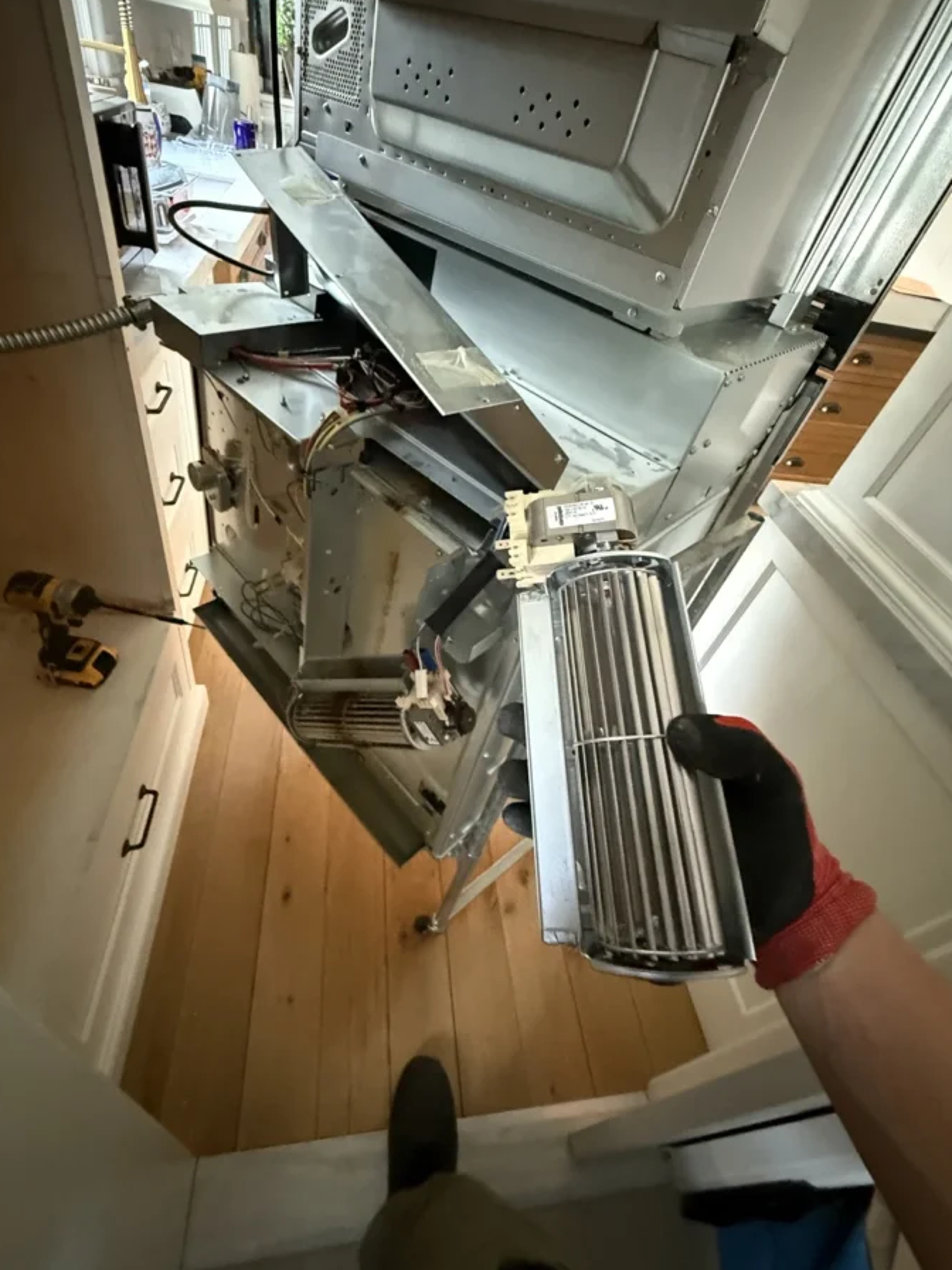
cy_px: 557
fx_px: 587
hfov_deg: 78.1
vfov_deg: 94.0
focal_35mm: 16
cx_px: 456
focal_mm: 2.22
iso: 1250
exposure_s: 1/40
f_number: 2.2
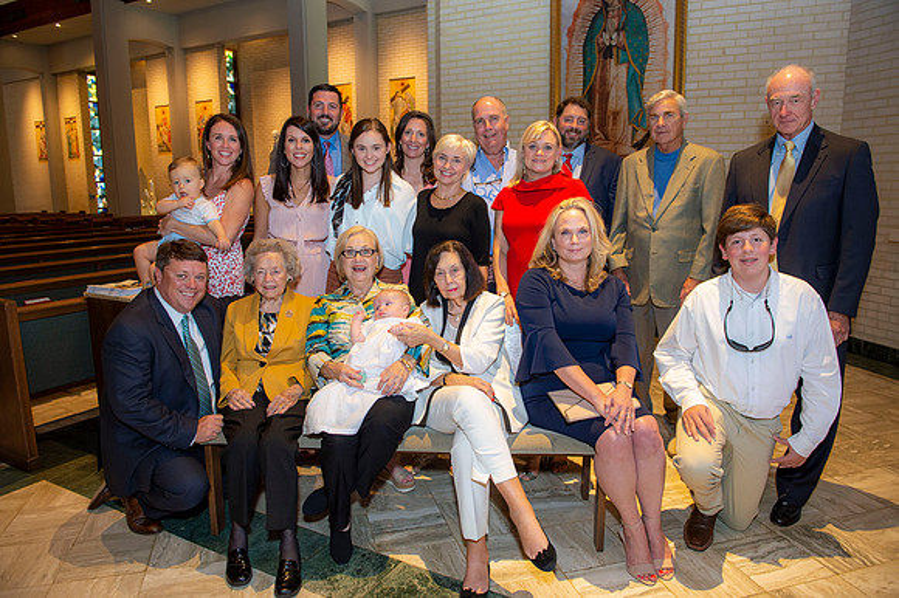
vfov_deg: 49.5
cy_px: 299
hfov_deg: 69.4
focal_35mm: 26
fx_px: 649
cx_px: 450
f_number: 4
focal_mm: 26
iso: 1000
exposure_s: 1/100
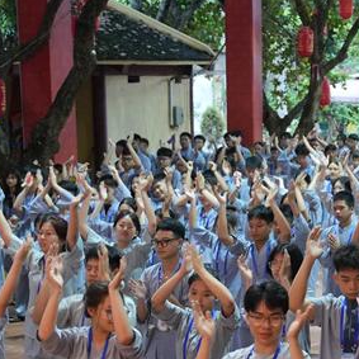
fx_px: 1478
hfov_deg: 13.6
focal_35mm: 126
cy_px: 299
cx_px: 362
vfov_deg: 13.8
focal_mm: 35
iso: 5000
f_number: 3.5
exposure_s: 1/160
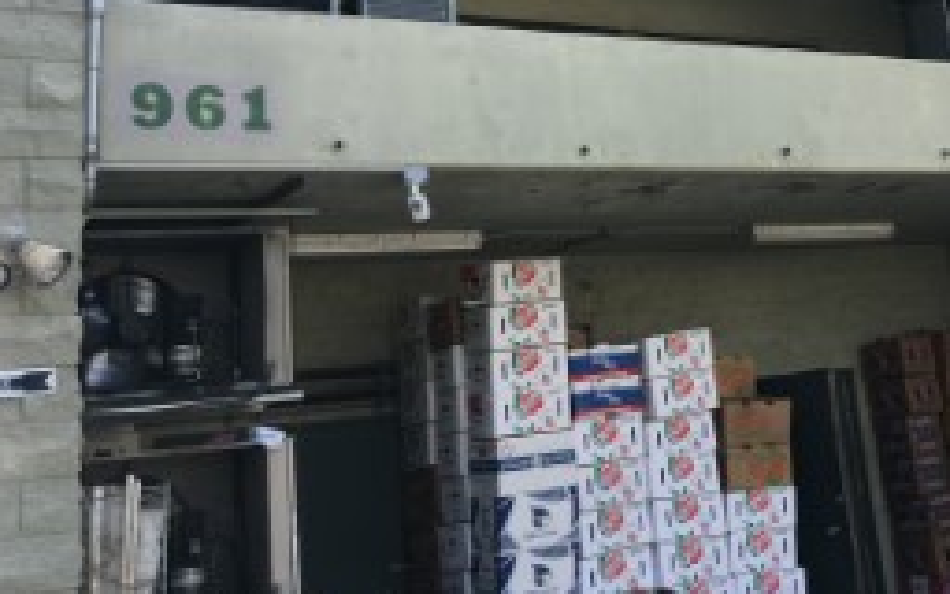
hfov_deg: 36.0
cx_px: 790
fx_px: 1398
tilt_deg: +12.6
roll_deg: +5.7
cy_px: 0
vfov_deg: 23.0
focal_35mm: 54
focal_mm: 4.15
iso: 25
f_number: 2.2
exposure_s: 1/625
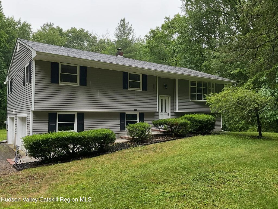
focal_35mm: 29
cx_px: 139
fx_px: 233
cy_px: 104
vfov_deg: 48.2
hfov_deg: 61.7
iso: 50
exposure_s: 1/122
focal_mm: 3
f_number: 1.8
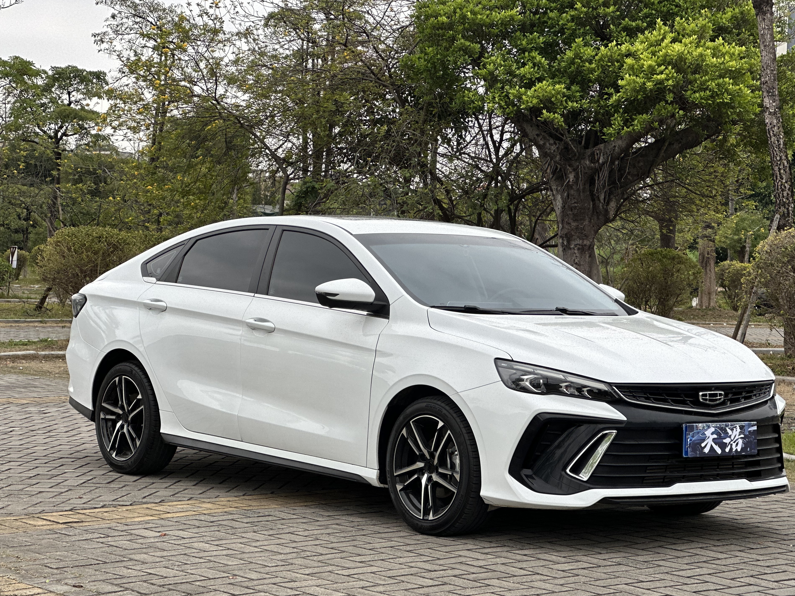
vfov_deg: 18.0
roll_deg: -1.6
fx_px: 1883
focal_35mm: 82
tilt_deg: -1.0
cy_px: 311
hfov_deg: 23.8
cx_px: 422
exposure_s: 1/121
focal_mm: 9
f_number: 2.8
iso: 40
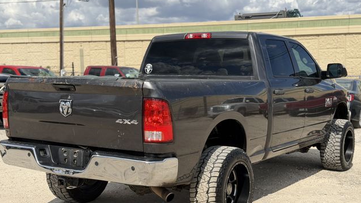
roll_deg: +1.2
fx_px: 507
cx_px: 180
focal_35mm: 53
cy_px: 112
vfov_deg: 22.6
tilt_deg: -3.4
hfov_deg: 39.2
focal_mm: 6.76
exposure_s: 1/7143
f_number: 1.78
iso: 80
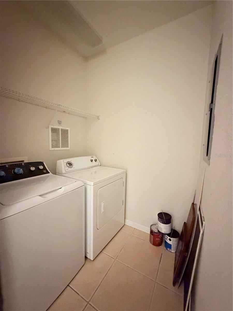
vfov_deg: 102.1
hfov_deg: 85.7
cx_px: 116
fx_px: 126
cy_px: 156
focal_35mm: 14
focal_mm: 2.22
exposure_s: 1/40
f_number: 2.2
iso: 1600
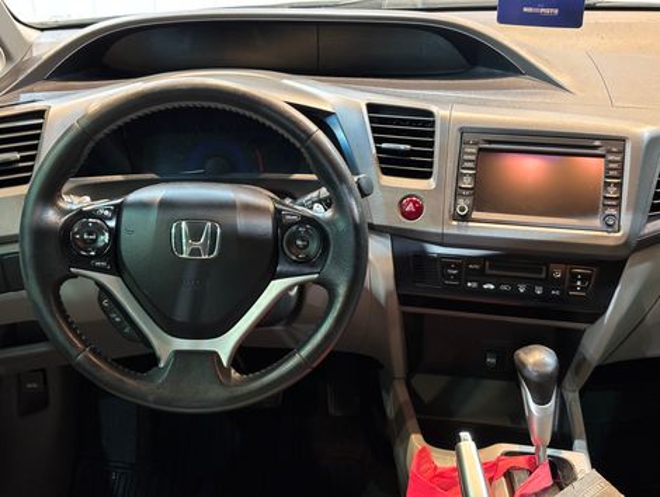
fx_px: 993
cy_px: 248
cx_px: 330
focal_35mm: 52
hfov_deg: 36.8
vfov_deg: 28.1
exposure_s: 1/20
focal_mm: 5.96
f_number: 1.6
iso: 320
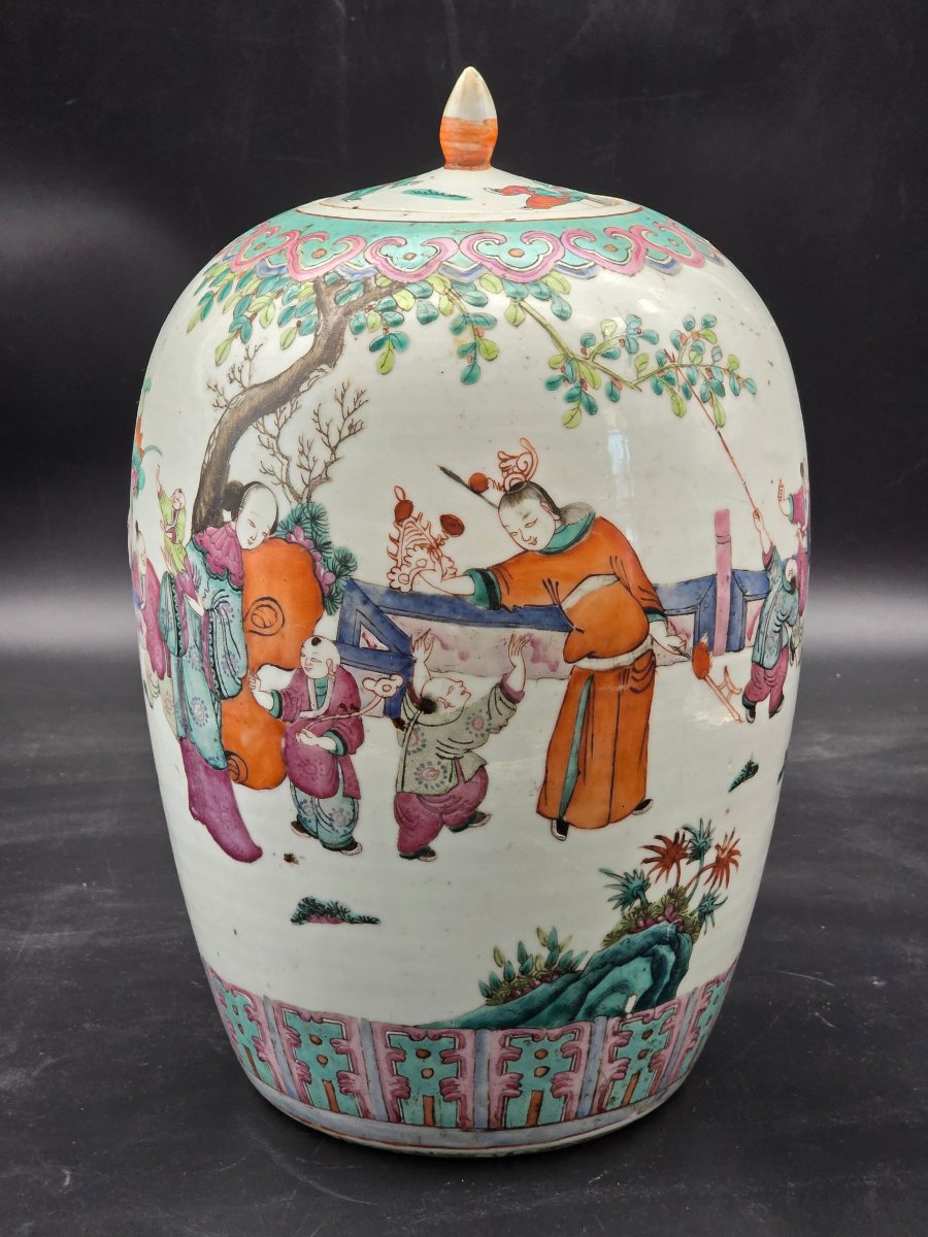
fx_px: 2466
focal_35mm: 69
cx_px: 464
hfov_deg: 21.3
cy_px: 618
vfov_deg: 28.2
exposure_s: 1/46.3
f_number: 2.4
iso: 125
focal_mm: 7.9
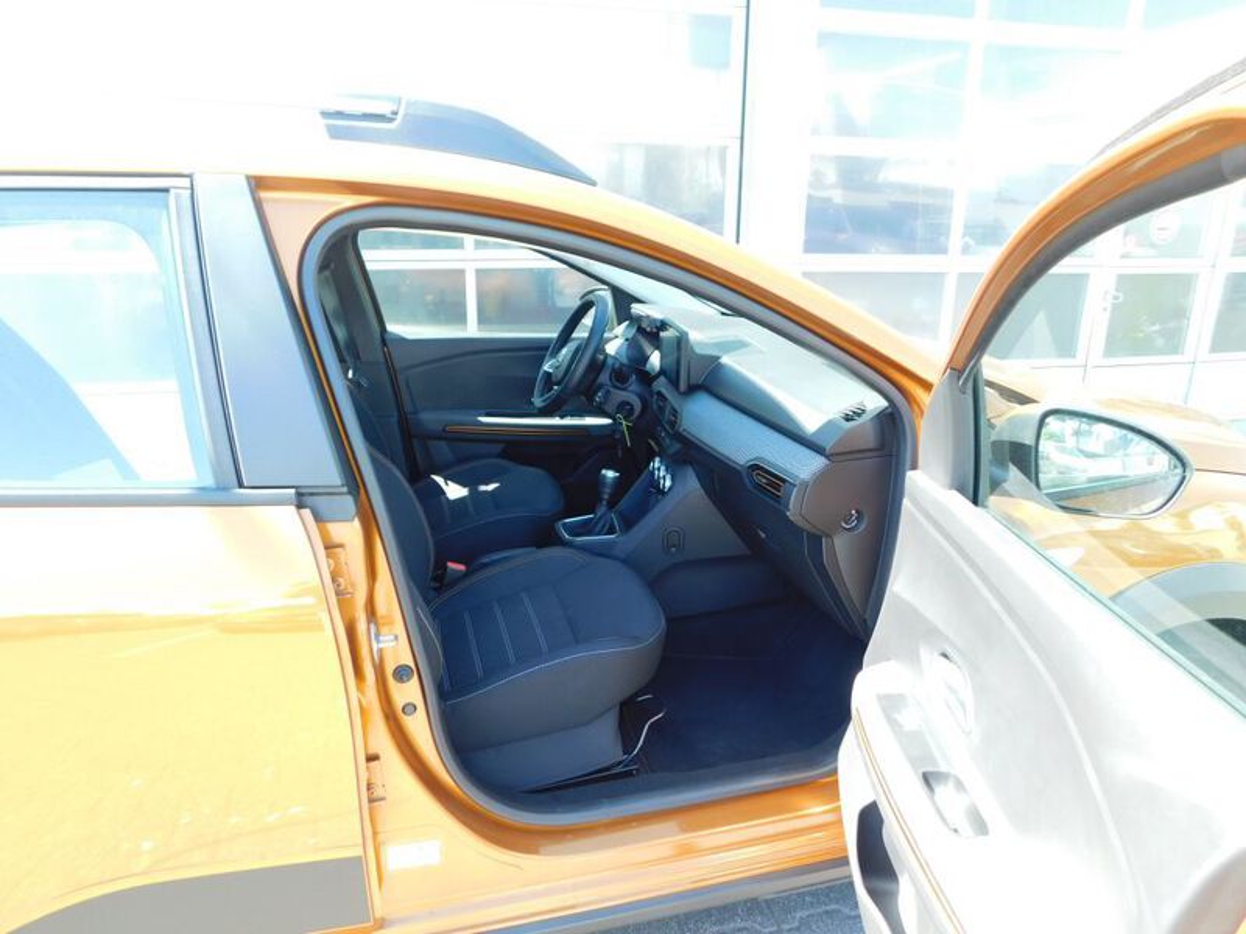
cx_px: 623
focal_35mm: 23
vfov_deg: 58.9
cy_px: 467
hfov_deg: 73.9
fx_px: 828
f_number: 3
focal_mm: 4
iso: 125
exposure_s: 1/60
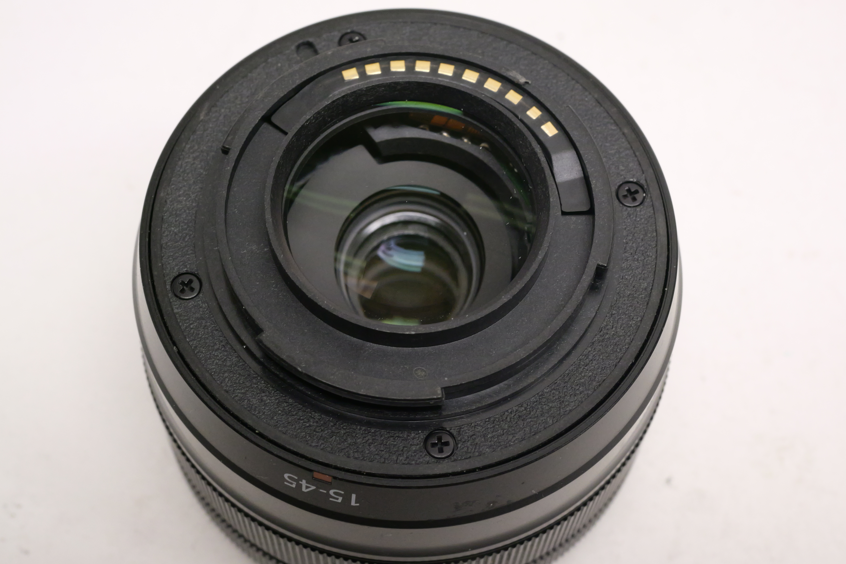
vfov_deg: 21.6
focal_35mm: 63
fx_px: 1480
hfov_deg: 31.9
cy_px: 268
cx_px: 422
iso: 2500
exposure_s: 1/80
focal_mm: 30
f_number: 8
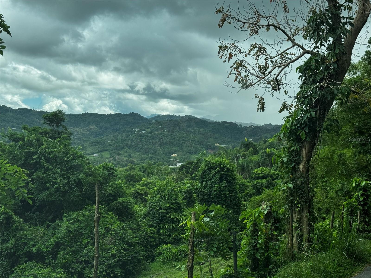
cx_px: 186
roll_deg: -1.5
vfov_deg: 30.3
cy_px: 139
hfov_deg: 39.7
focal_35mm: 48
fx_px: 514
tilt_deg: -0.9
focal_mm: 6.76
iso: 64
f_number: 1.78
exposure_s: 1/2513
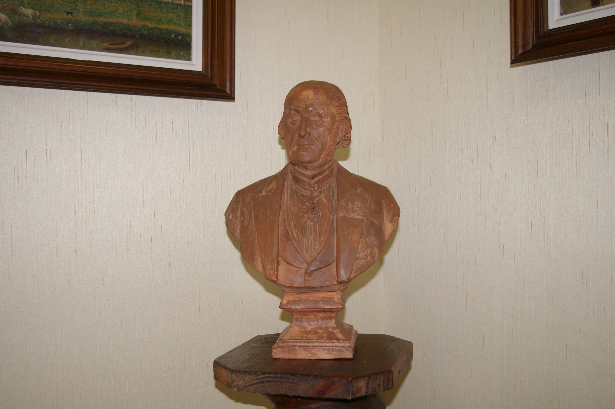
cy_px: 204
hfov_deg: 46.4
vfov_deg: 31.8
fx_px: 717
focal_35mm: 42
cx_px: 308
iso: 400
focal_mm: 28
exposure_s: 1/45
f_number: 4.5
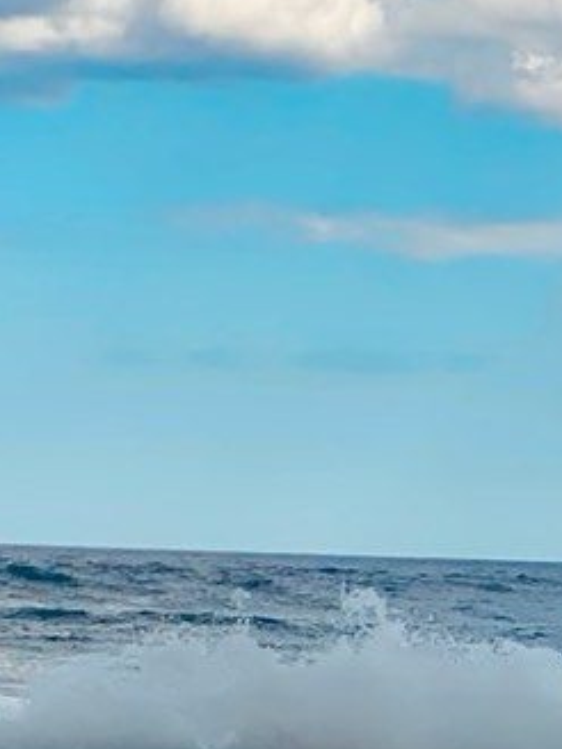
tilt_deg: -1.8
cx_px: -21
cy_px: 870
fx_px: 5498
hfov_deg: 5.8
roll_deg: -2.7
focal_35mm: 254
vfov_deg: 7.7
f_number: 2
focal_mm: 6
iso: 20
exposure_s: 1/2519
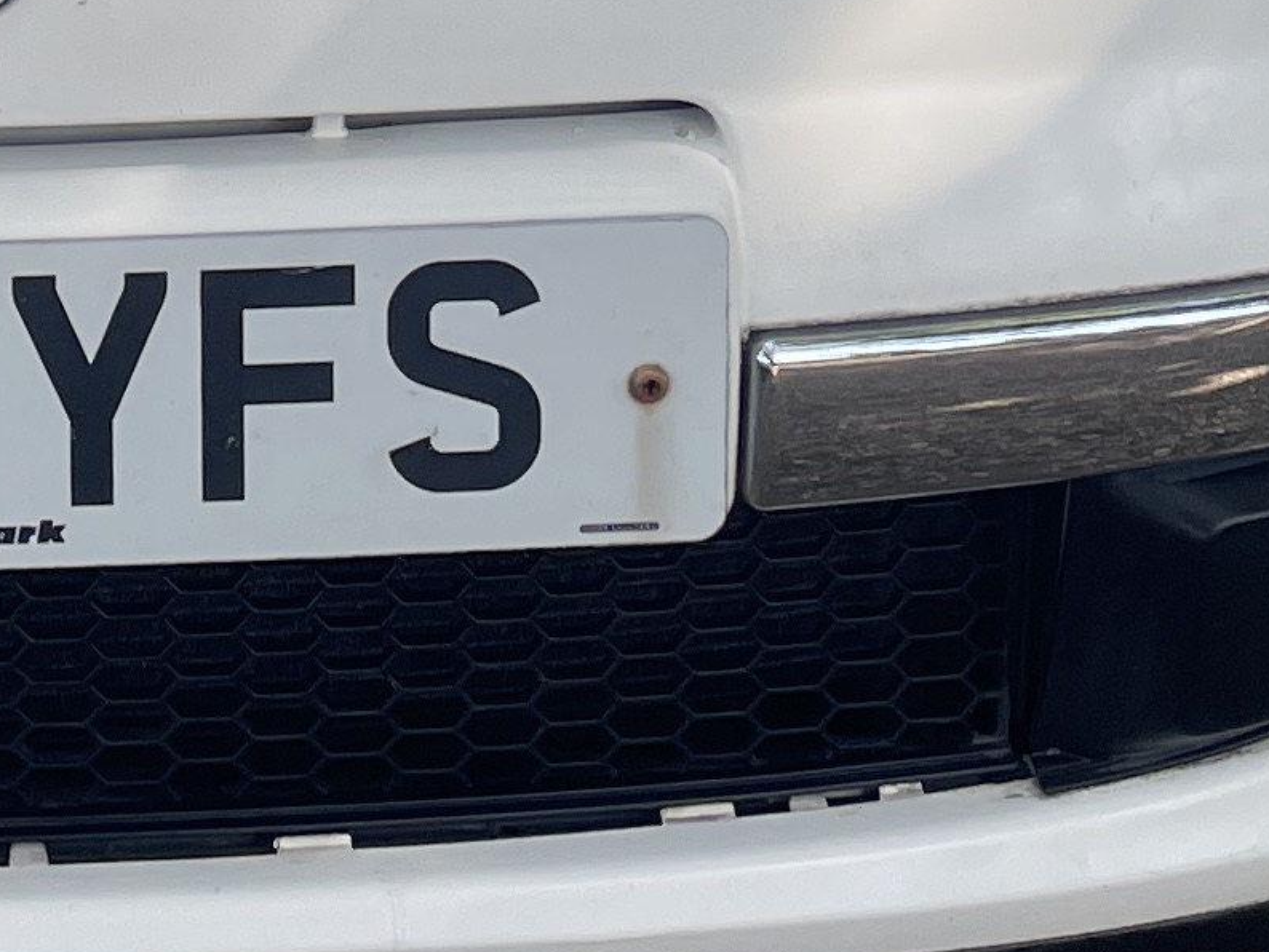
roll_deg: +2.6
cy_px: -904
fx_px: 4840
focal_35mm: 132
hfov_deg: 14.7
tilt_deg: -13.3
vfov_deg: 10.4
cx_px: 35
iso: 32
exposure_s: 1/498
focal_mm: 4.2
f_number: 1.6
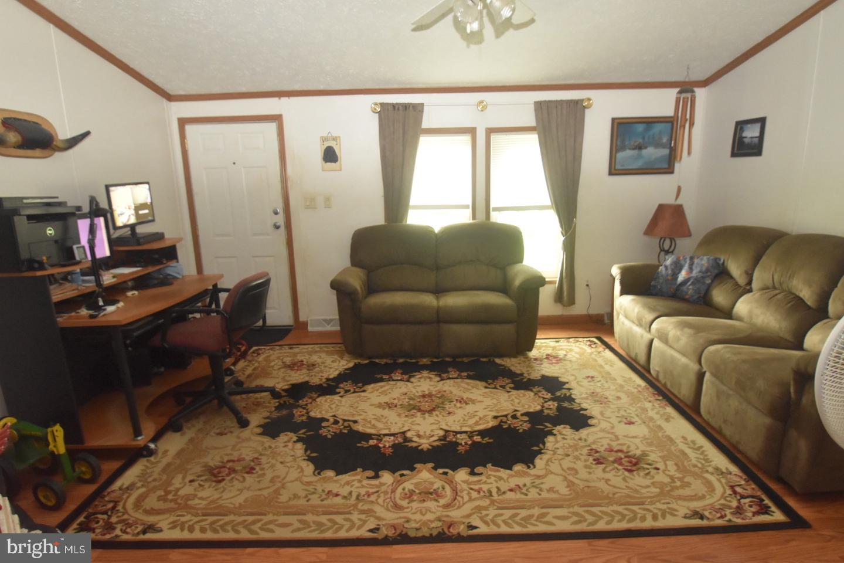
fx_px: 457
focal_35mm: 20
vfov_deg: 63.2
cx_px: 422
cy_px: 282
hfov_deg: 85.4
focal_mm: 13
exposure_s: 1/15
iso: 3200
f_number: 4
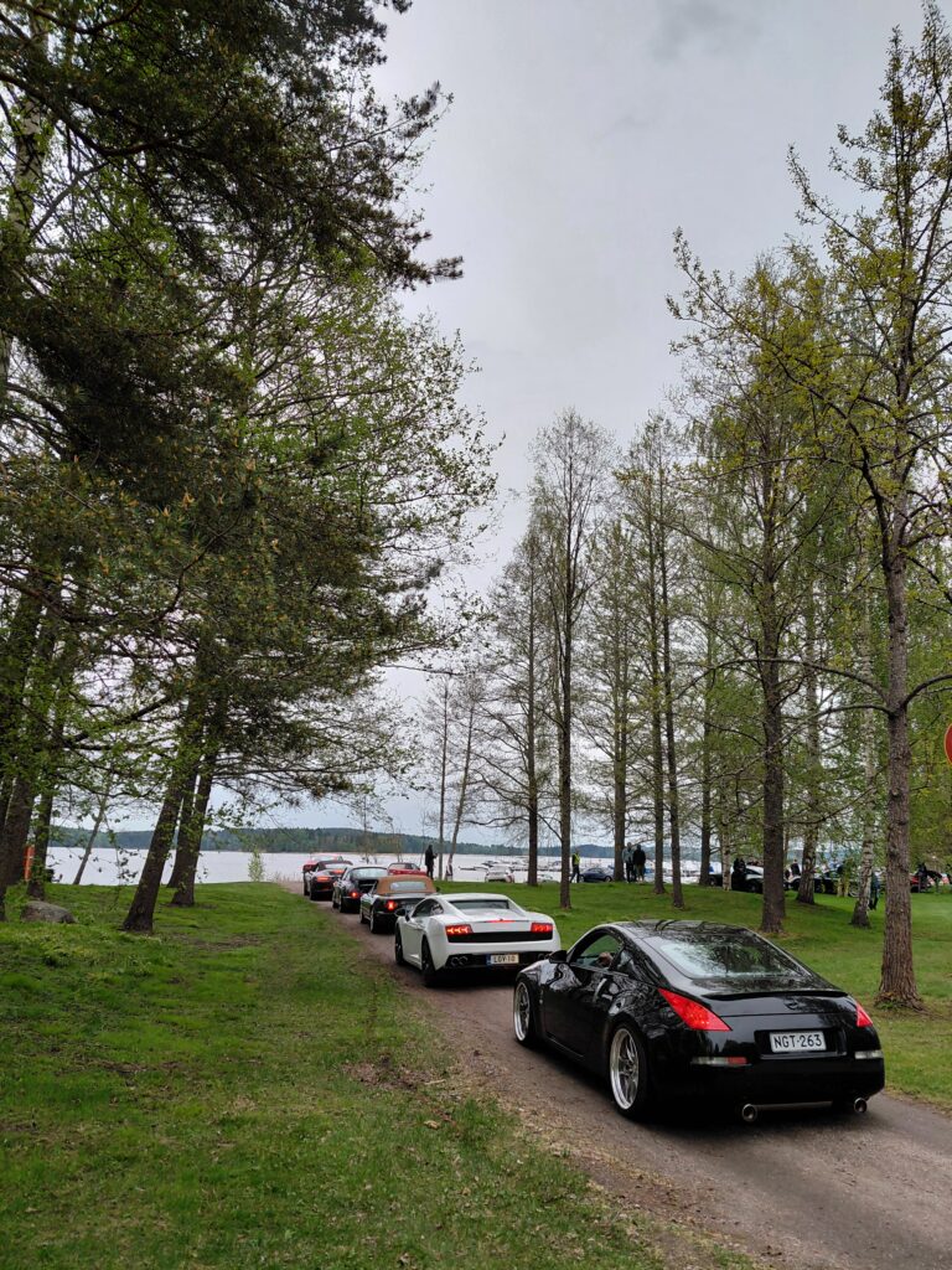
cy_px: 635
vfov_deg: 69.4
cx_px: 476
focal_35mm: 25
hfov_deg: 54.9
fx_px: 917
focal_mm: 4.69
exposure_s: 1/1287
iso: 50
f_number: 1.8
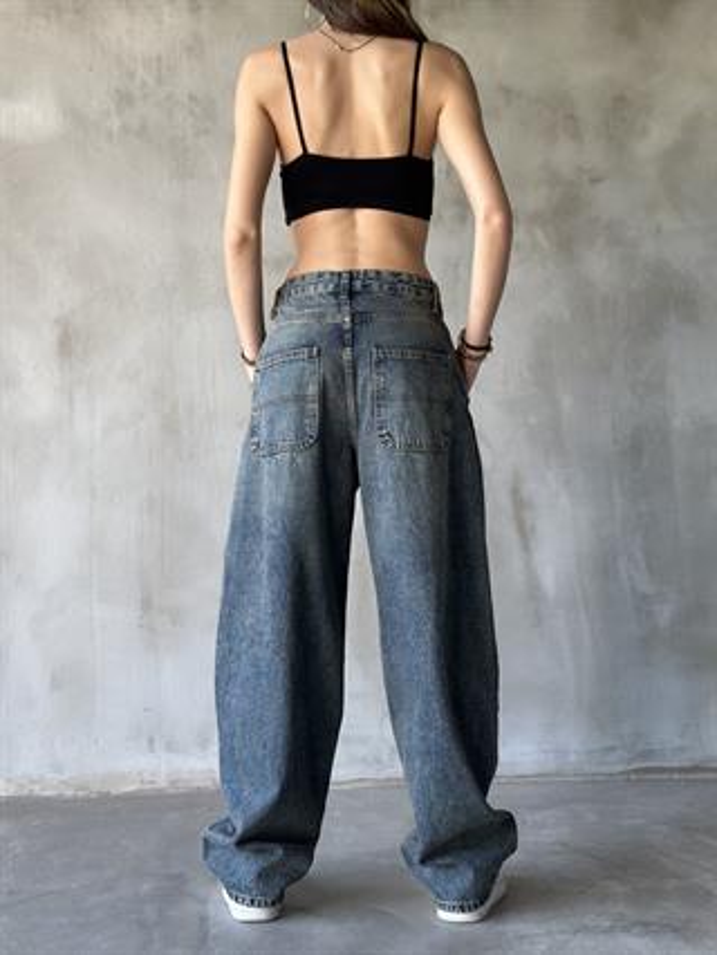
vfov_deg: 39.6
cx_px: 358
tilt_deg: +1.8
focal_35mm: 48
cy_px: 478
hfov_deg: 30.3
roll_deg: +0.4
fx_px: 1324
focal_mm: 6.86
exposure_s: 1/60
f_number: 1.78
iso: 160
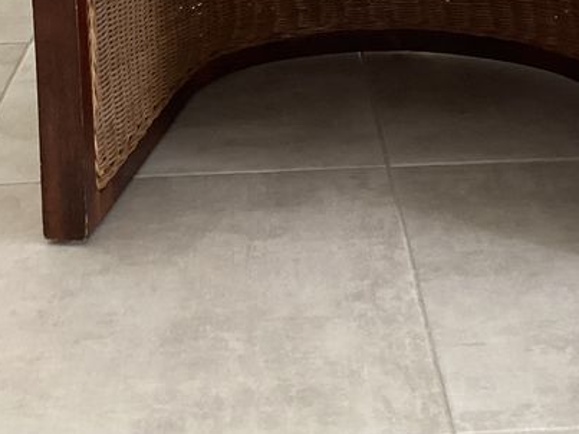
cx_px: 320
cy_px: -101
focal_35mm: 77
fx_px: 1288
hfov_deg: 25.3
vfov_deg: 18.1
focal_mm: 3.3
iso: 200
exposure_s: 1/60
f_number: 2.4
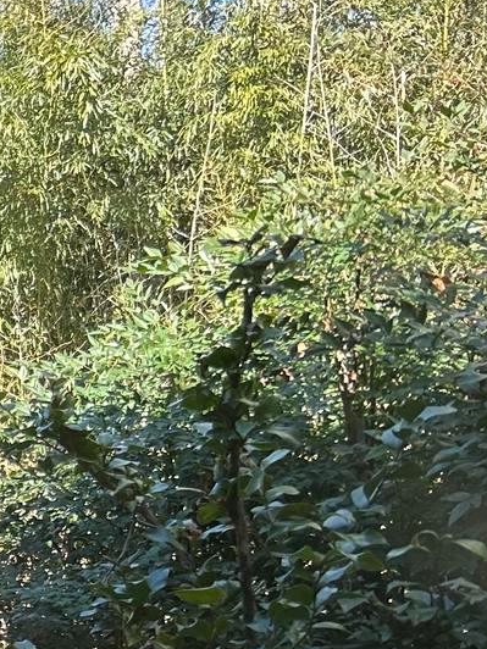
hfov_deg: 11.6
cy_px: 581
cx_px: -751
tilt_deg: -0.8
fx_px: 1876
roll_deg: +1.2
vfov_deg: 19.3
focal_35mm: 100
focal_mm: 5.7
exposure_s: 1/484
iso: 50
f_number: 1.5
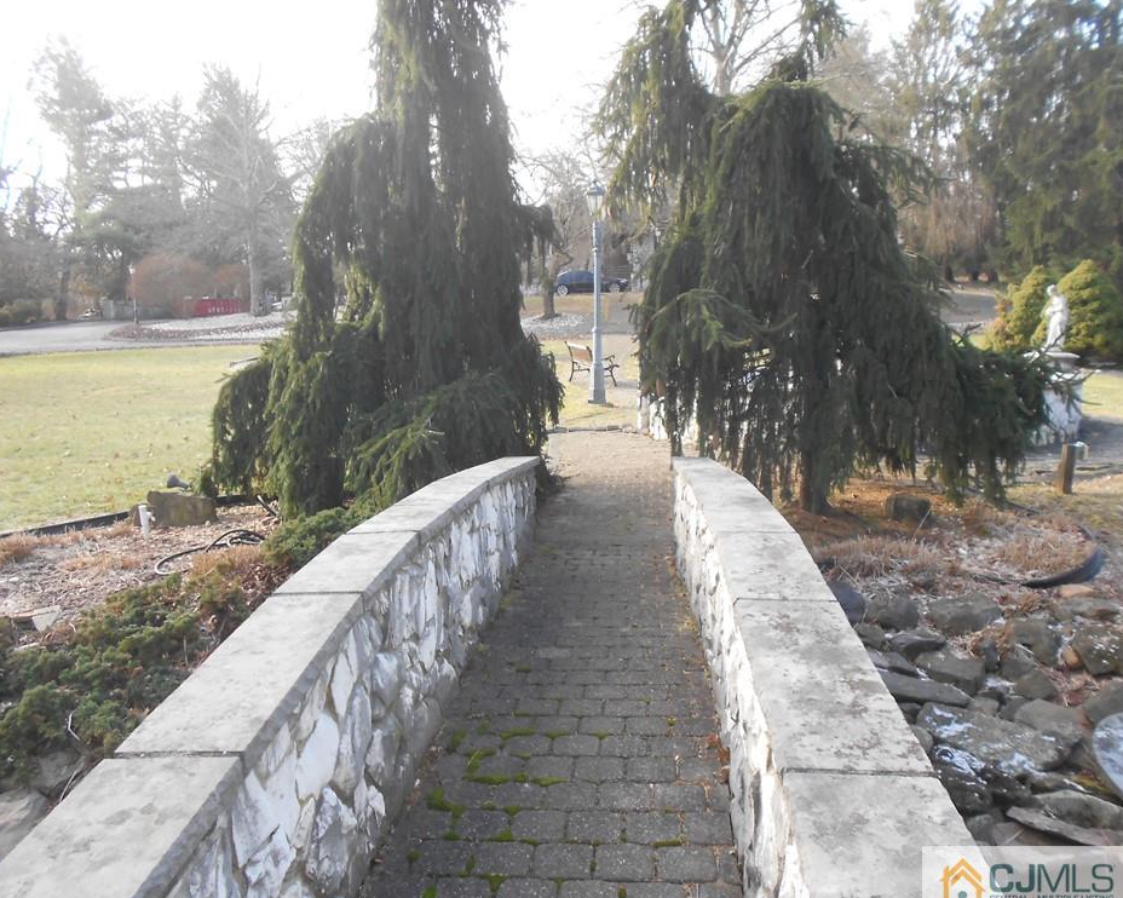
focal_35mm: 28
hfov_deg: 62.2
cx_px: 549
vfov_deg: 51.5
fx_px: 930
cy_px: 457
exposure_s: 1/125
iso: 160
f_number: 3.2
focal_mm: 4.6
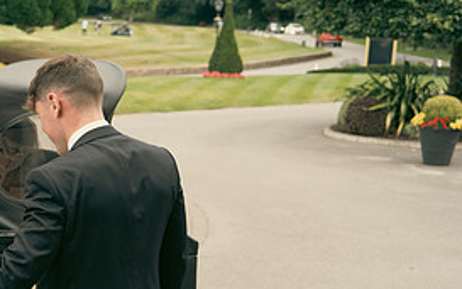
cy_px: 239
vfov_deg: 16.6
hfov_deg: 25.3
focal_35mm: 78
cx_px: 12
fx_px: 983
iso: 320
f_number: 3.5
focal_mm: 36
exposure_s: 1/500
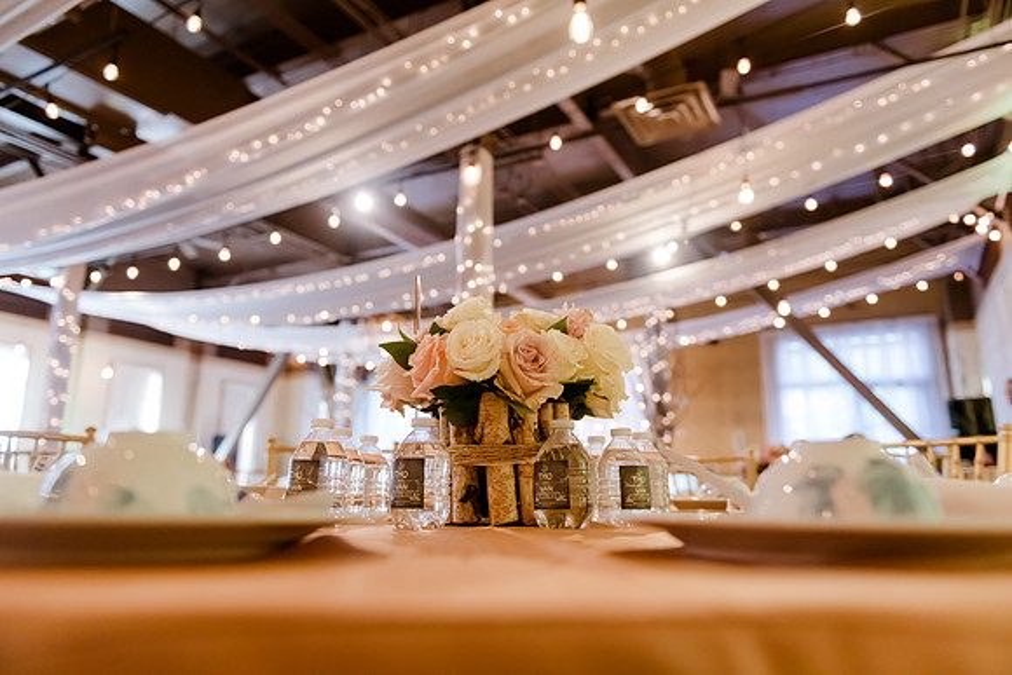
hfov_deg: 69.4
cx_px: 506
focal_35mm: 26
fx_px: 731
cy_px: 338
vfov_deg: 49.6
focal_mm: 26
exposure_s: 1/250
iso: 4000
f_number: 2.8
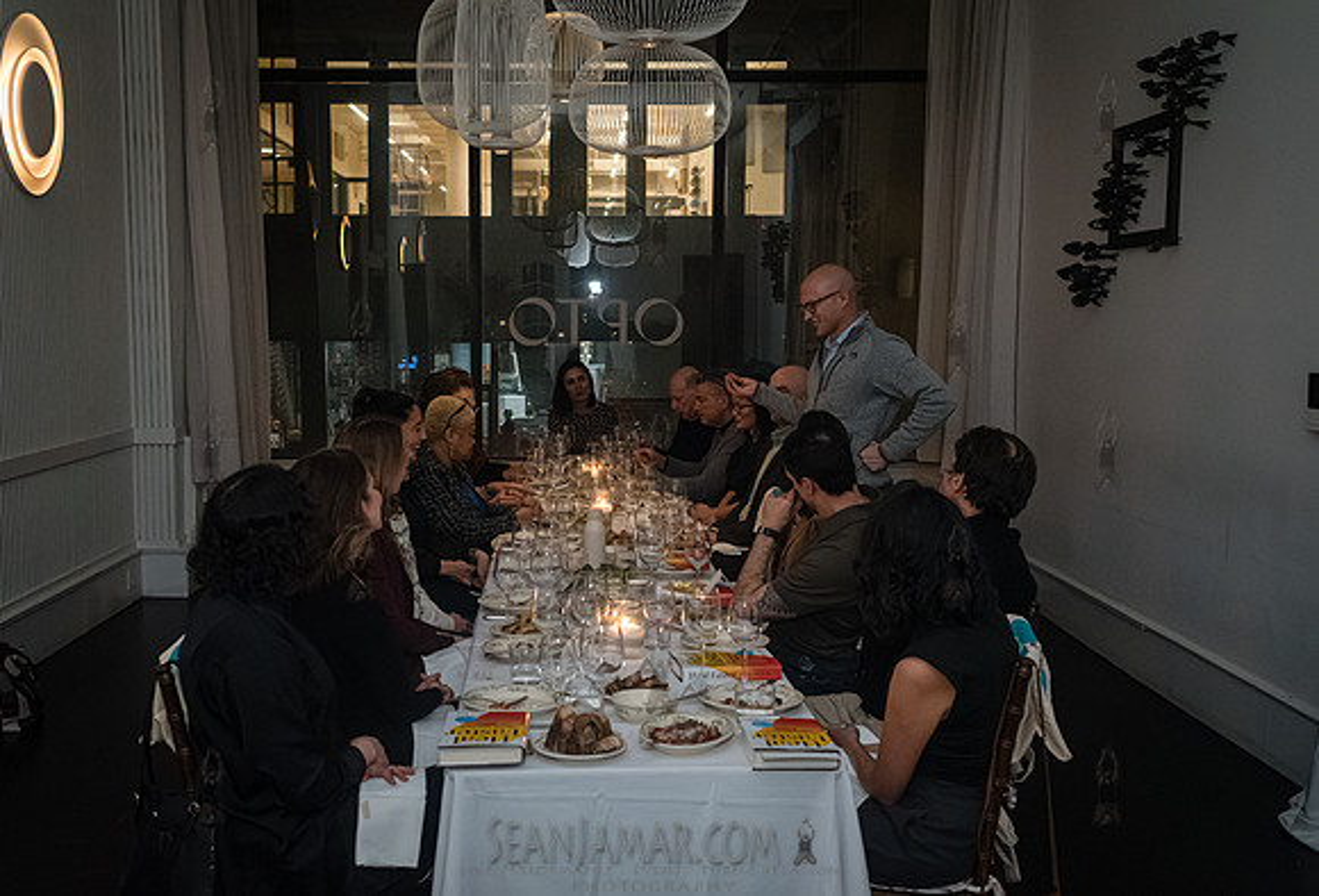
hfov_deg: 48.4
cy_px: 485
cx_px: 581
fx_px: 1463
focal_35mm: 40
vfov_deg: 34.0
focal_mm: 35
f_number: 4.5
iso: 6400
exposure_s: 1/320
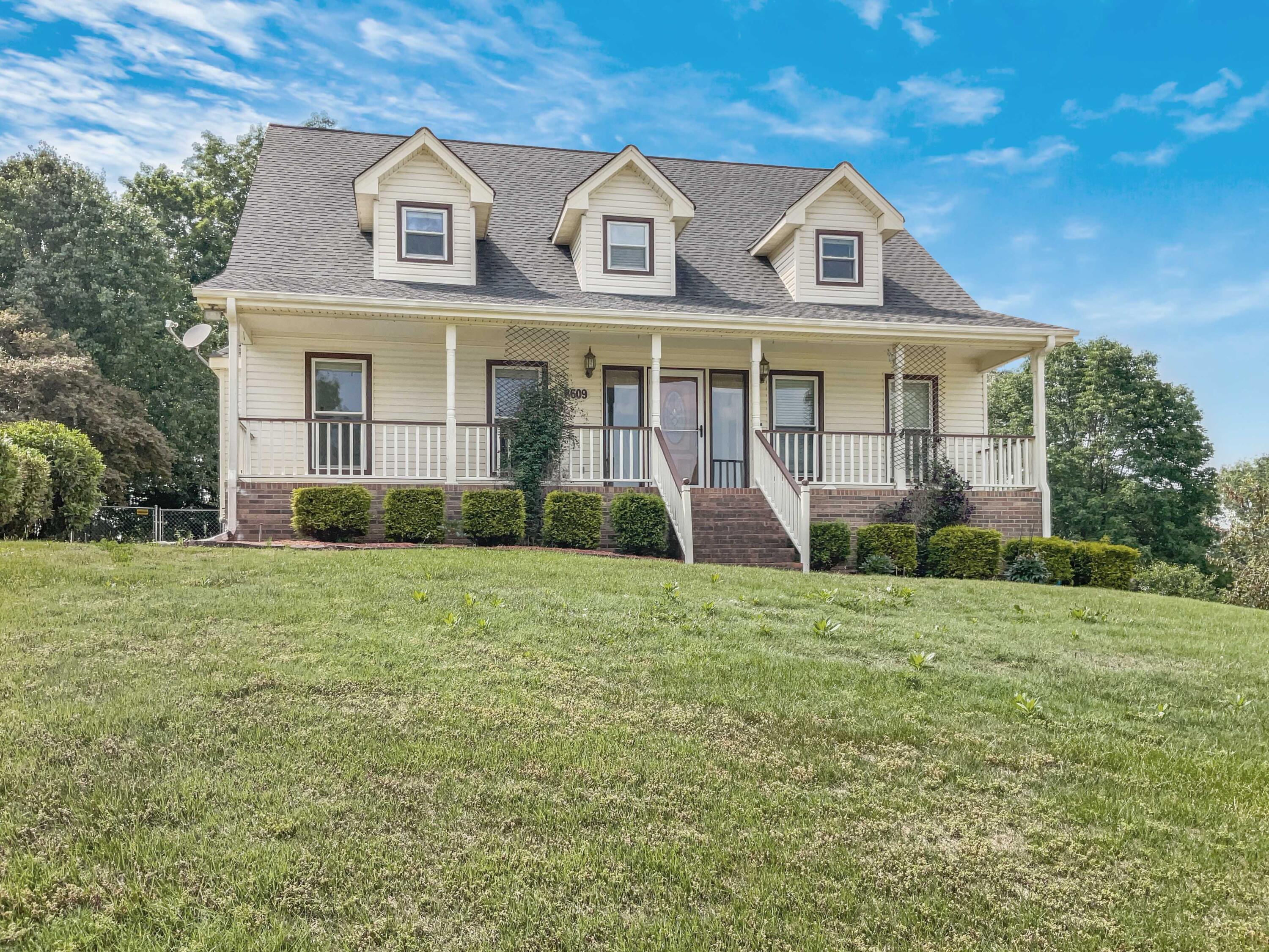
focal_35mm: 29
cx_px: 634
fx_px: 1063
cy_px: 476
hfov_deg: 61.7
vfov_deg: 48.2
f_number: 1.8
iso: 16
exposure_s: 1/1400
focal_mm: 3
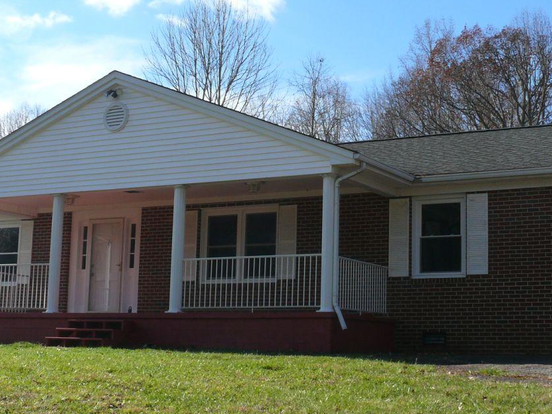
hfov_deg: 30.3
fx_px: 1021
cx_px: 285
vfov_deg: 22.9
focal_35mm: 64
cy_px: 183
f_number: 5.6
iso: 100
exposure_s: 1/320
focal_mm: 7.4
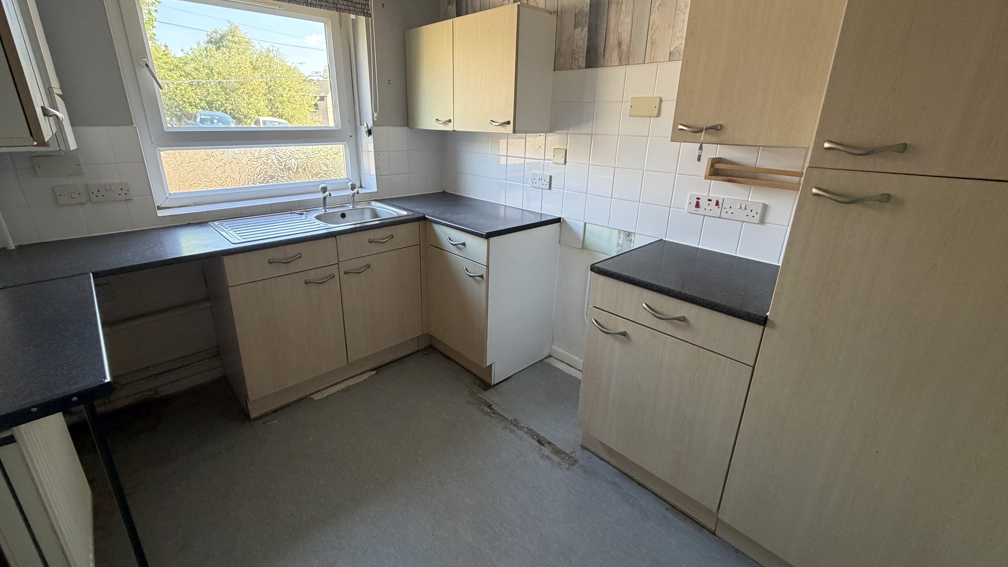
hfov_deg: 99.3
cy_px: 264
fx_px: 428
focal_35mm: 16
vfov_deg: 67.0
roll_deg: -0.9
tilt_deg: -18.1
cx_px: 490
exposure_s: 1/103
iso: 320
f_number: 2.2
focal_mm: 2.22
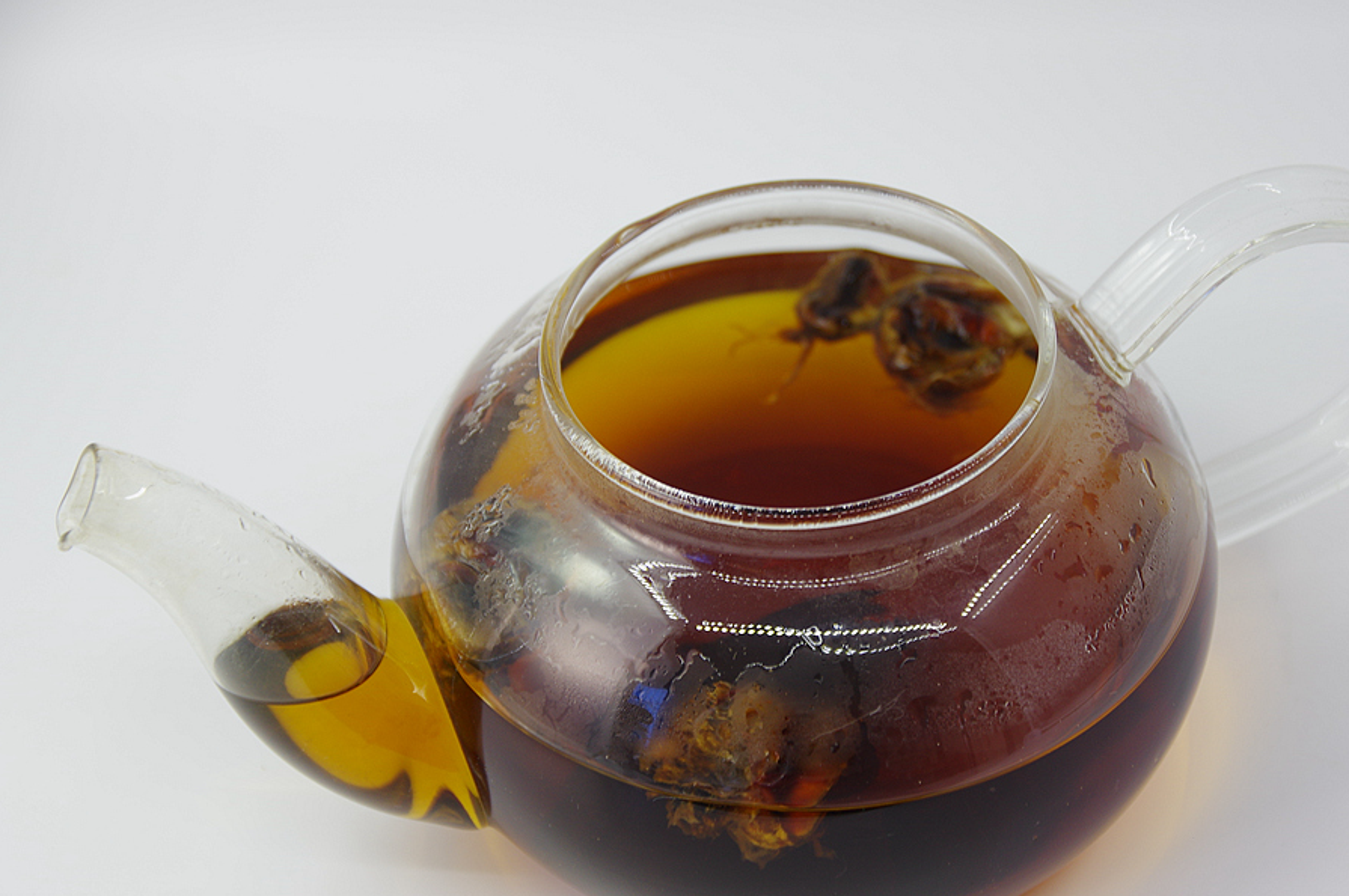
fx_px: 3856
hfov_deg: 19.8
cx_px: 761
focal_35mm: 103
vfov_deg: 13.3
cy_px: 501
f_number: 4.5
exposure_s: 1/50
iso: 200
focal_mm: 60
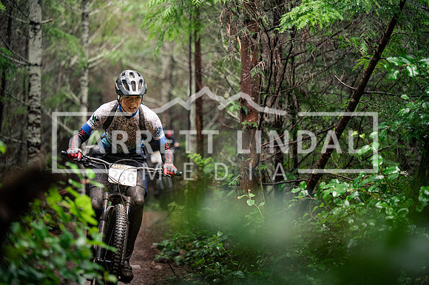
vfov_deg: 11.4
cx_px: 214
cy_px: 142
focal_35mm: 120
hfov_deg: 17.1
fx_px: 1429
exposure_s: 1/1000
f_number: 2.8
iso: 2500
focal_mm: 120
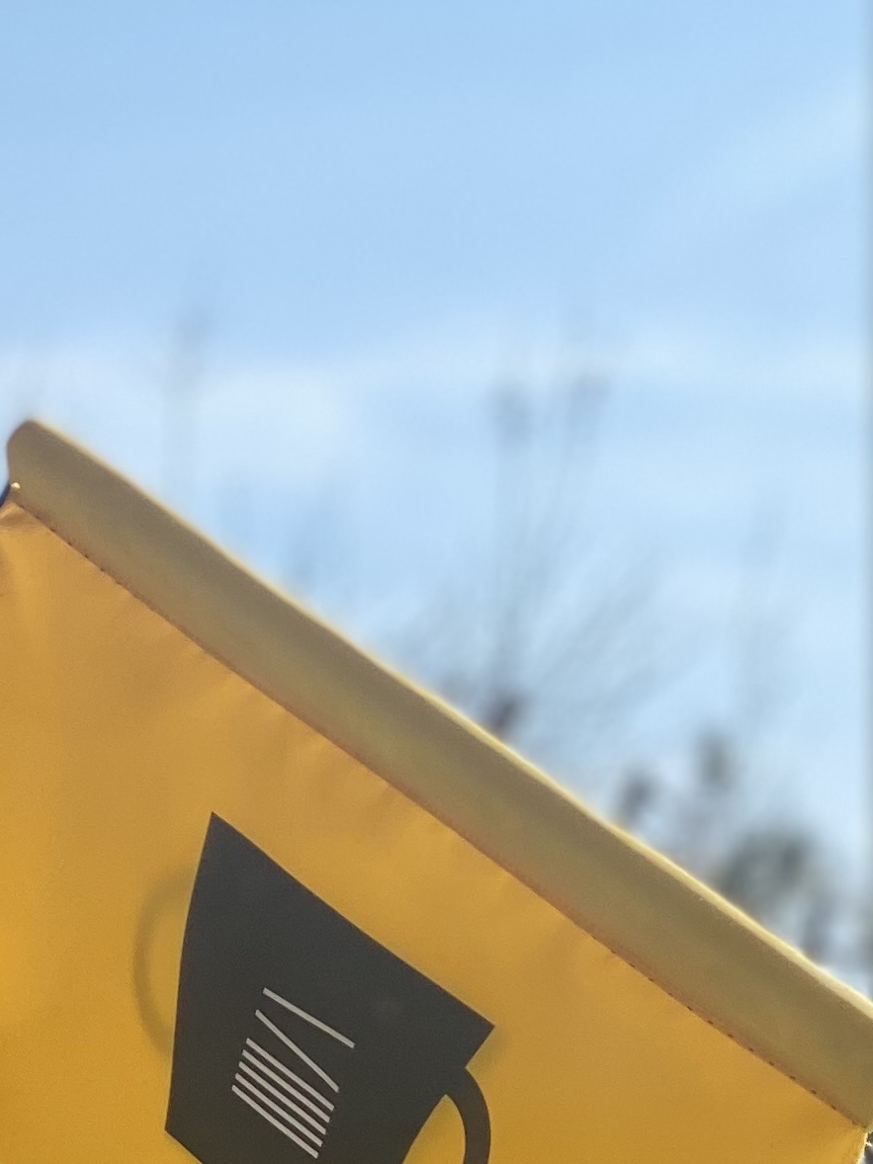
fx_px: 5988
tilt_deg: +1.2
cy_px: 1855
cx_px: 737
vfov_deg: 10.6
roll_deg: -0.4
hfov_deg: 8.3
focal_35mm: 178
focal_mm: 6
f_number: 2
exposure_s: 1/905
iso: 20
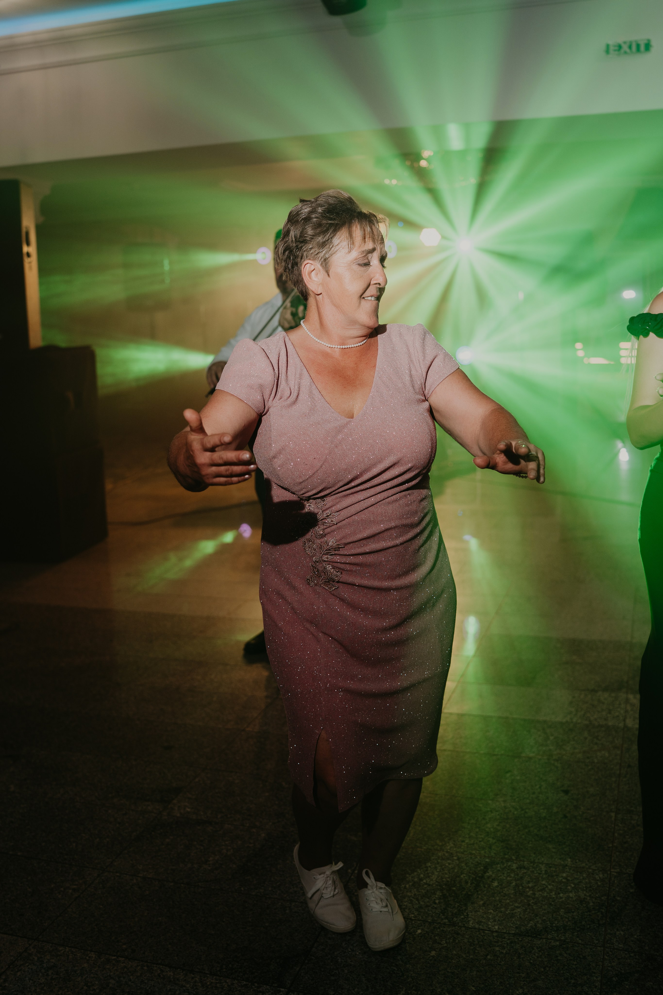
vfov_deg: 54.4
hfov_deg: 37.9
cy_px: 498
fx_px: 967
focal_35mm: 35
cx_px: 332
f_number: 2.5
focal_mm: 35
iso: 320
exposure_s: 1/200
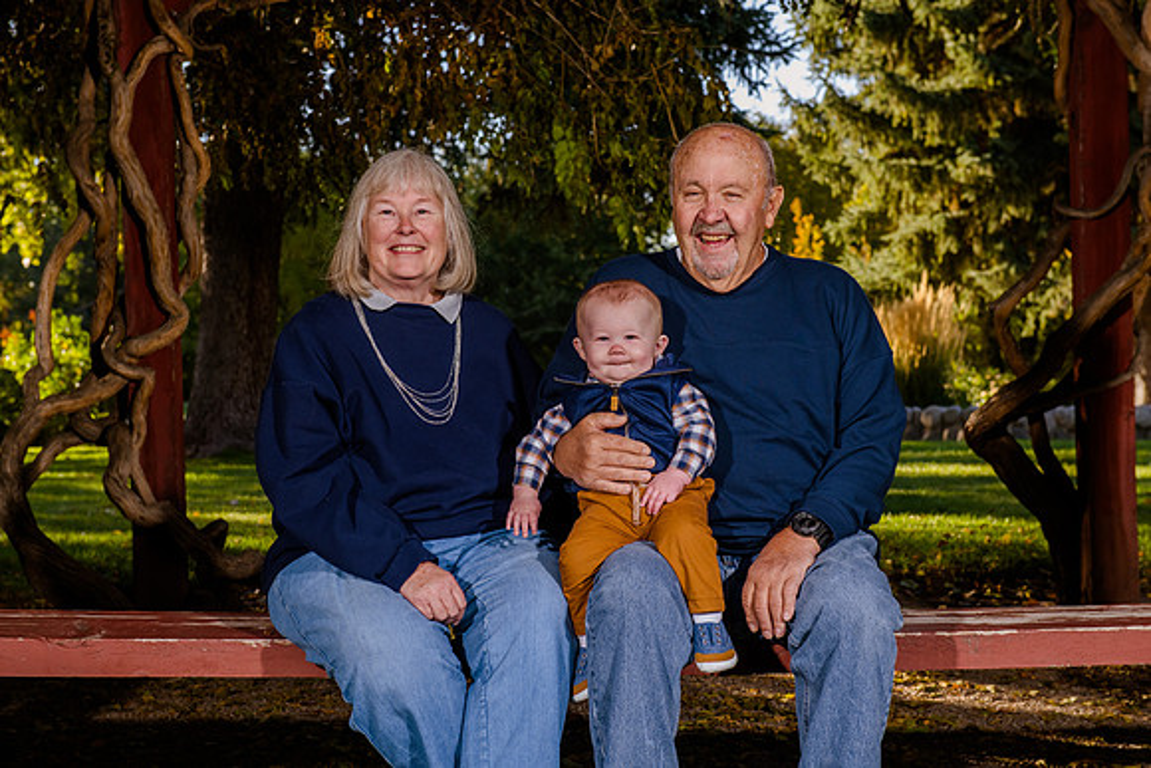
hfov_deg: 28.8
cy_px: 384
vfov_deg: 19.5
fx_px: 2238
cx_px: 576
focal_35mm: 70
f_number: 8
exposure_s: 1/200
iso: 500
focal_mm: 70
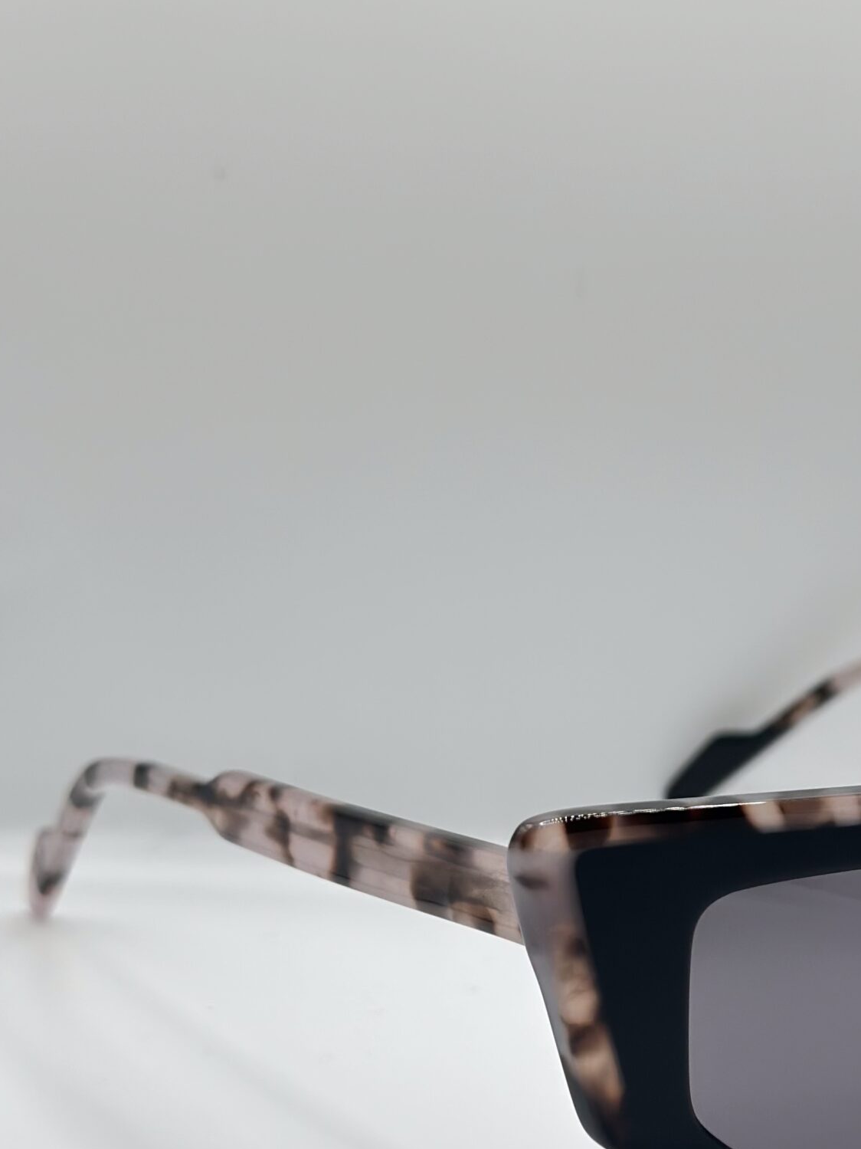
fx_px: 2720
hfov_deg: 17.8
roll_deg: -0.5
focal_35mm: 82
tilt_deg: -31.6
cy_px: 759
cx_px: 692
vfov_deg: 23.7
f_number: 1.78
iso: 80
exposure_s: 1/454
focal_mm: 6.86
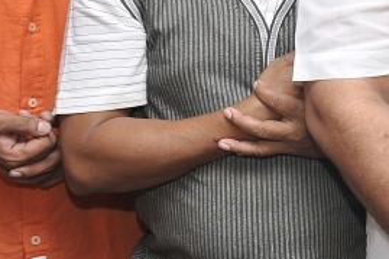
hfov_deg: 13.1
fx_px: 1641
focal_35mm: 152
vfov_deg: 8.9
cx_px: 505
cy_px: -37
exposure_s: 1/160
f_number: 5
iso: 250
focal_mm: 40
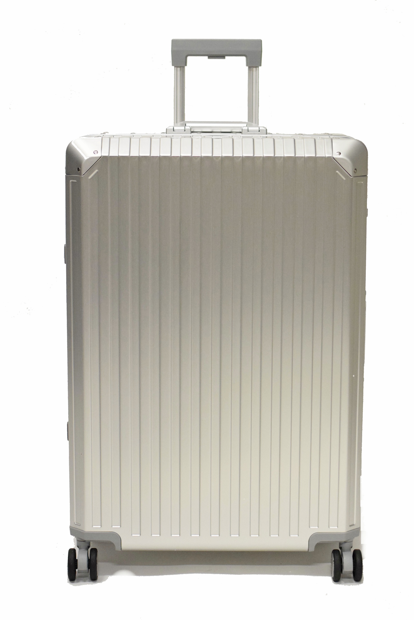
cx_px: 207
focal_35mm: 75
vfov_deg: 27.0
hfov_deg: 18.2
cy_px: 310
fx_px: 1294
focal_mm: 50
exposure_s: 1/640
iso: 3200
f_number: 2.5
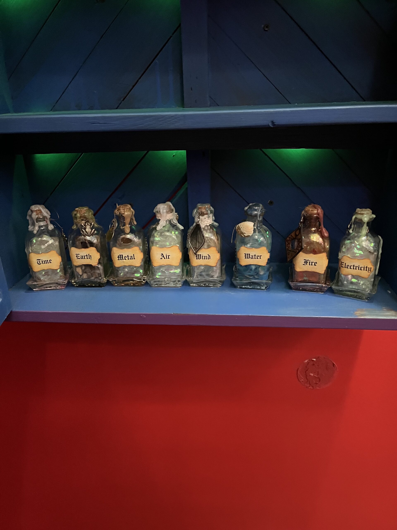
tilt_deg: -23.0
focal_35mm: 26
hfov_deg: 53.1
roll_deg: +2.5
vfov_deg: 67.3
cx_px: 198
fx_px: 398
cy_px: 265
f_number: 1.6
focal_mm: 5.1
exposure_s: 1/30
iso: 1000
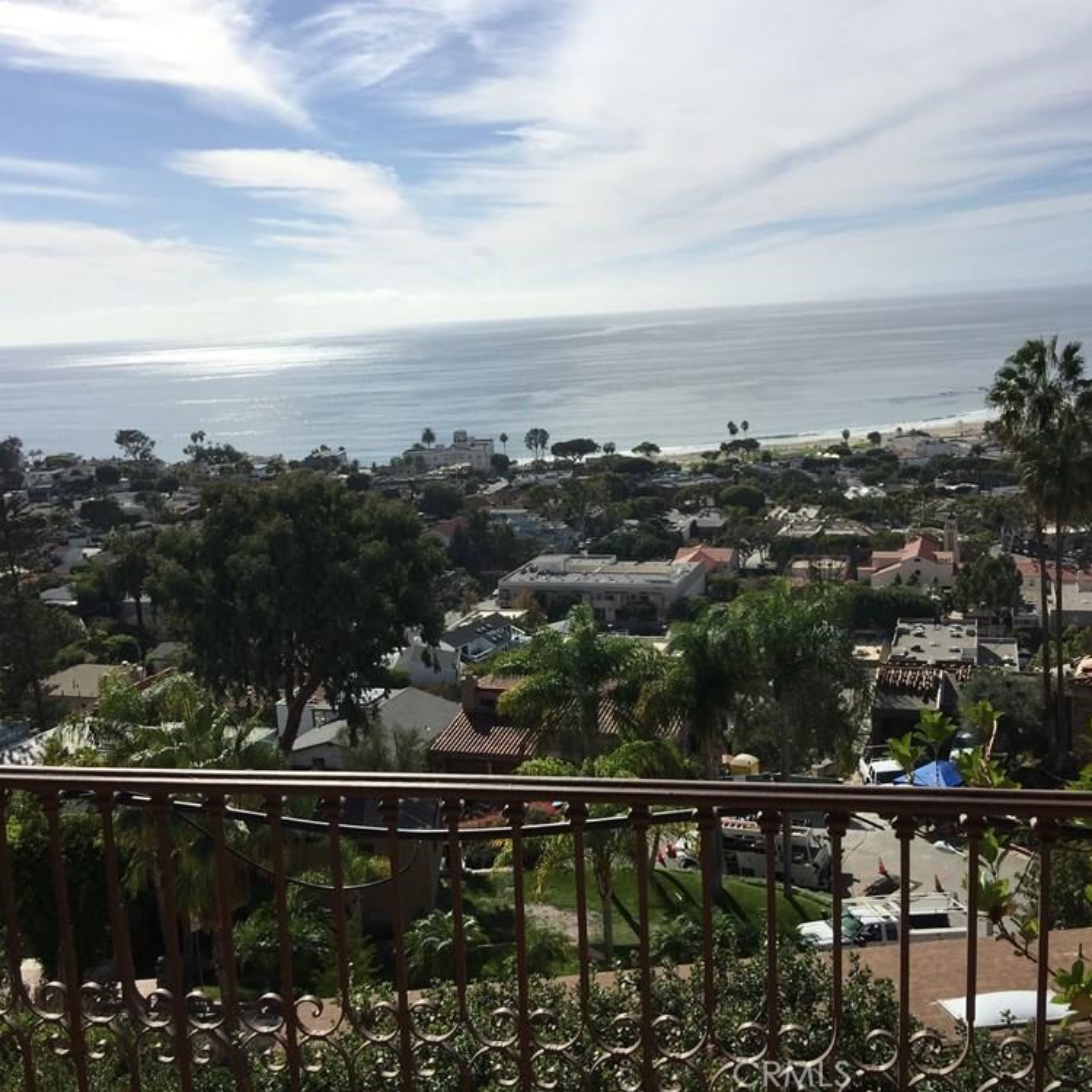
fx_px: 1249
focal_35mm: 35
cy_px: 536
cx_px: 559
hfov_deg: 47.2
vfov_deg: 47.2
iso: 32
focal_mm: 4.15
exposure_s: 1/3968
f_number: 2.2
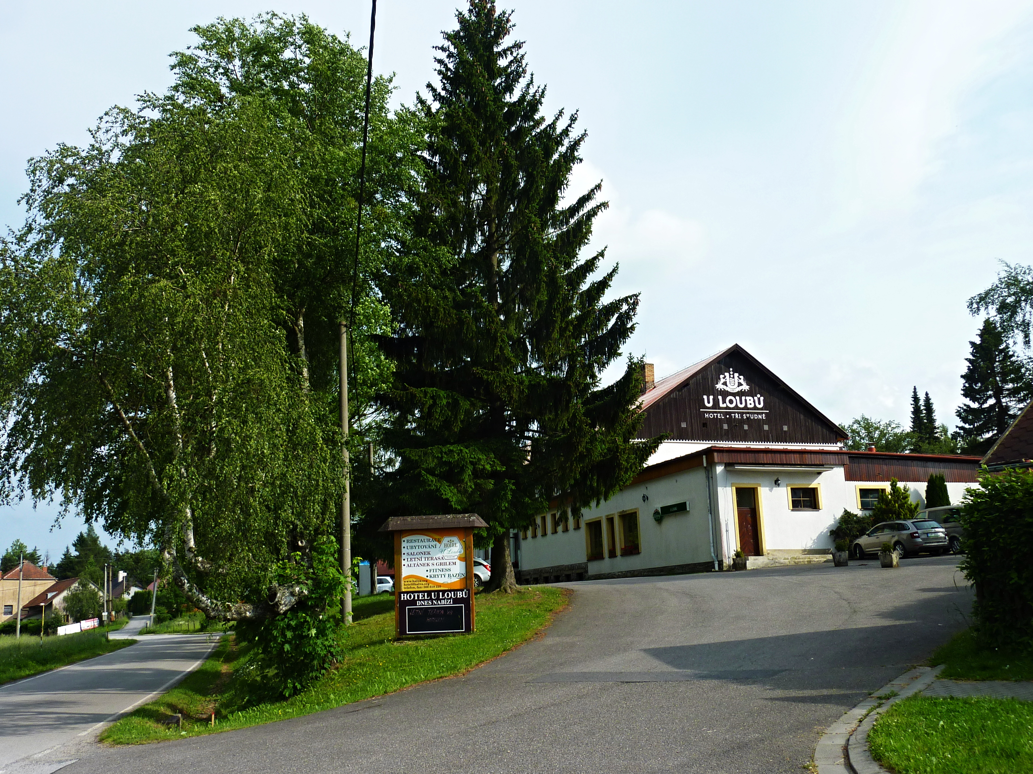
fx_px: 955
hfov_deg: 56.8
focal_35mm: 32
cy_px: 387
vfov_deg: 44.2
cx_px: 516
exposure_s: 1/500
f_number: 4
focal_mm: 5.3
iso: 80
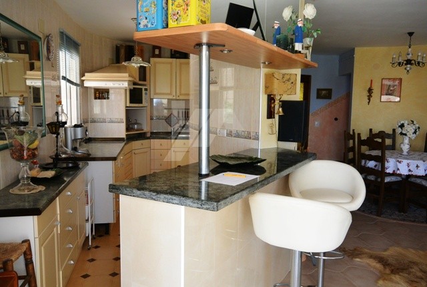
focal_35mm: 29
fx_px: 345
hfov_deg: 63.5
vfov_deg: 45.2
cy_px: 144
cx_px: 214
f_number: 3.5
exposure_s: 1/160
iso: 400
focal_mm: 11
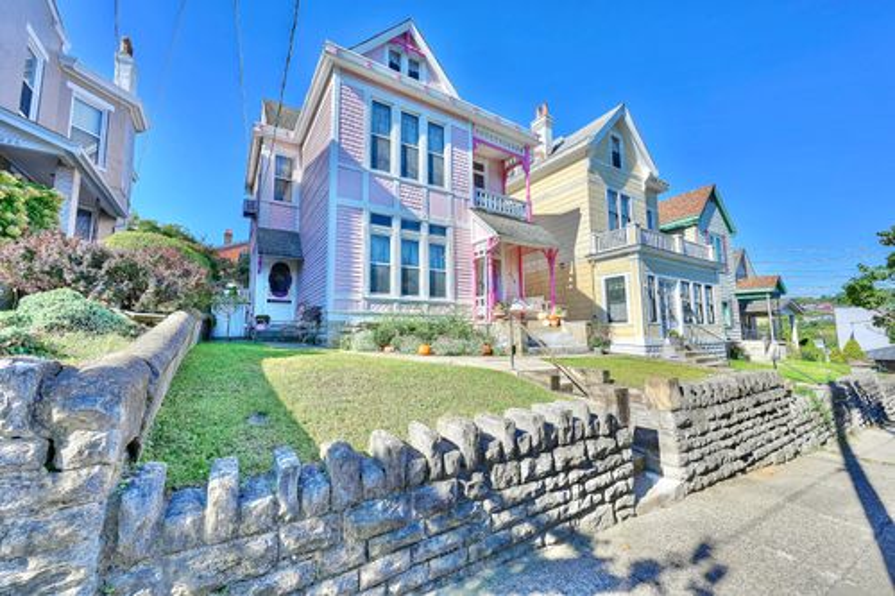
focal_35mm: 14
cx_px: 448
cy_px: 298
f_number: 11
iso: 100
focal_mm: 14
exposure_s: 1/125
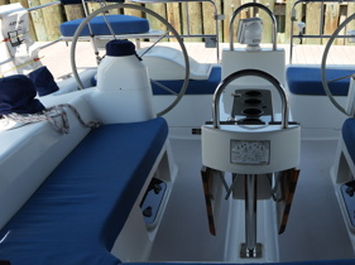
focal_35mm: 37
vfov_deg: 38.5
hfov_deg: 48.8
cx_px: 251
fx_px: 379
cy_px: 156
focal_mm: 12
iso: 100
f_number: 4.5
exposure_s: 1/250
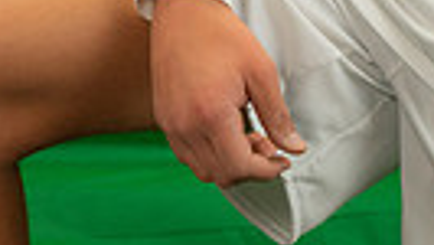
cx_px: 336
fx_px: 2476
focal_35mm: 215
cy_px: -502
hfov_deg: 10.0
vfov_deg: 5.3
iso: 800
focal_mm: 35
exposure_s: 1/60
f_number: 20
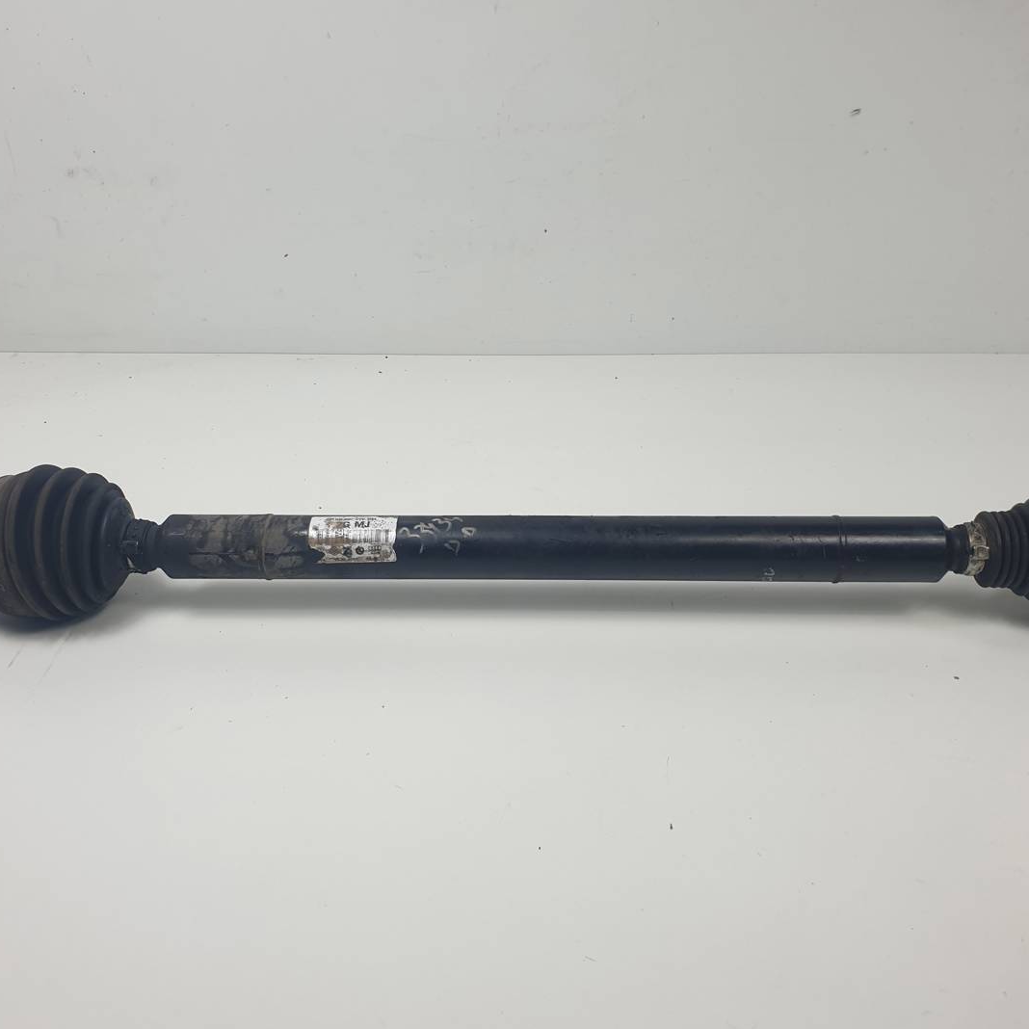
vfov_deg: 52.5
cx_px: 543
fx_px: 1043
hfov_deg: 52.5
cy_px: 519
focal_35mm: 31
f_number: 2.4
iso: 50
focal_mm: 4.3
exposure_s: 1/286
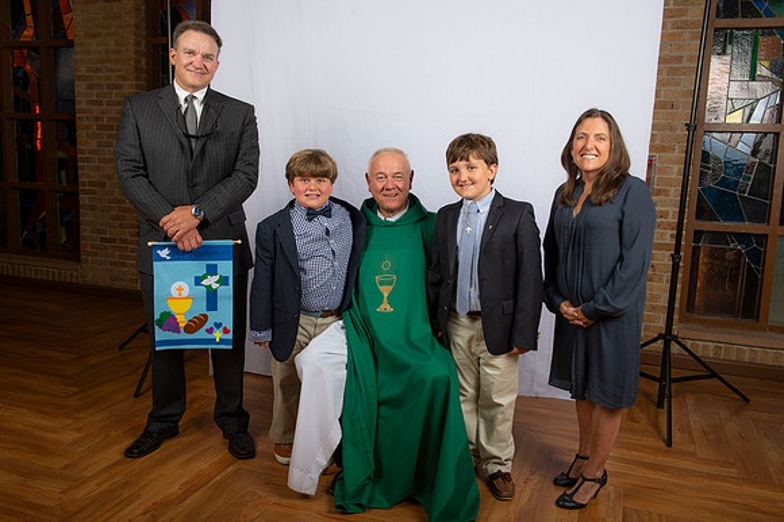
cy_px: 261
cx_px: 392
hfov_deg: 58.7
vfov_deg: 41.1
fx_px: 696
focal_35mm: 32
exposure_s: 1/200
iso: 320
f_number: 8
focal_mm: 32
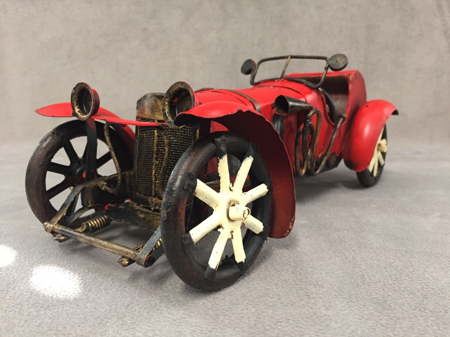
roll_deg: -0.4
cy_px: 168
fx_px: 377
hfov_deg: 61.7
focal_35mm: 29
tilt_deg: -10.7
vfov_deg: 48.2
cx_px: 225
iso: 250
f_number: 2.2
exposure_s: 1/33
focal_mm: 4.15
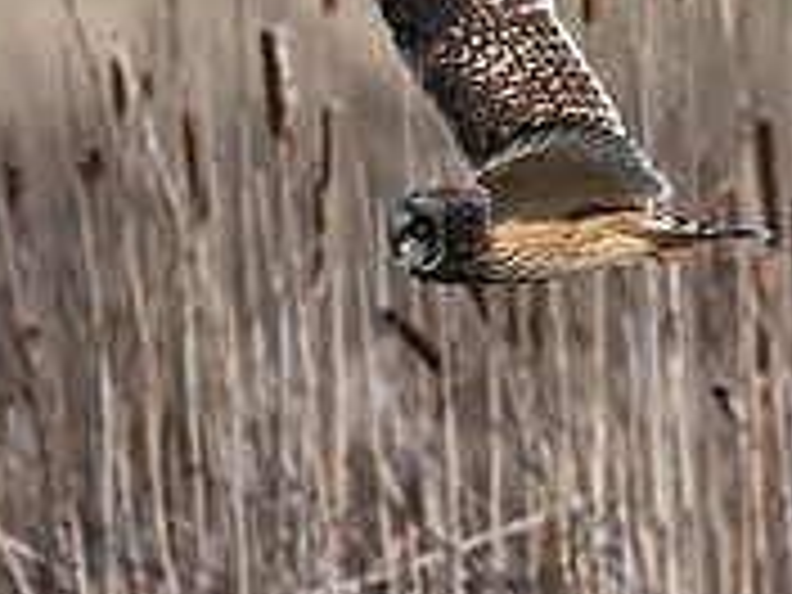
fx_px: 58068
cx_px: 954
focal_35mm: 2538
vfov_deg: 0.6
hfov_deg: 0.8
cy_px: 97
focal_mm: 800
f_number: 6.3
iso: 500
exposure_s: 1/800
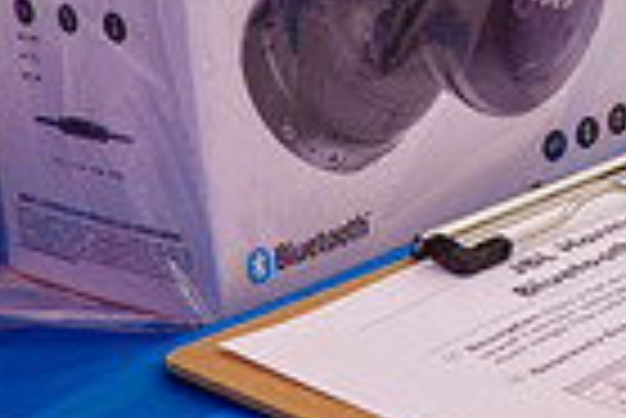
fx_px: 1741
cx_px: 1058
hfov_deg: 17.4
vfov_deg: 13.4
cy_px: -52
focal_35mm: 100
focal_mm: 9
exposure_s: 1/320
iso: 125
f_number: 5.6
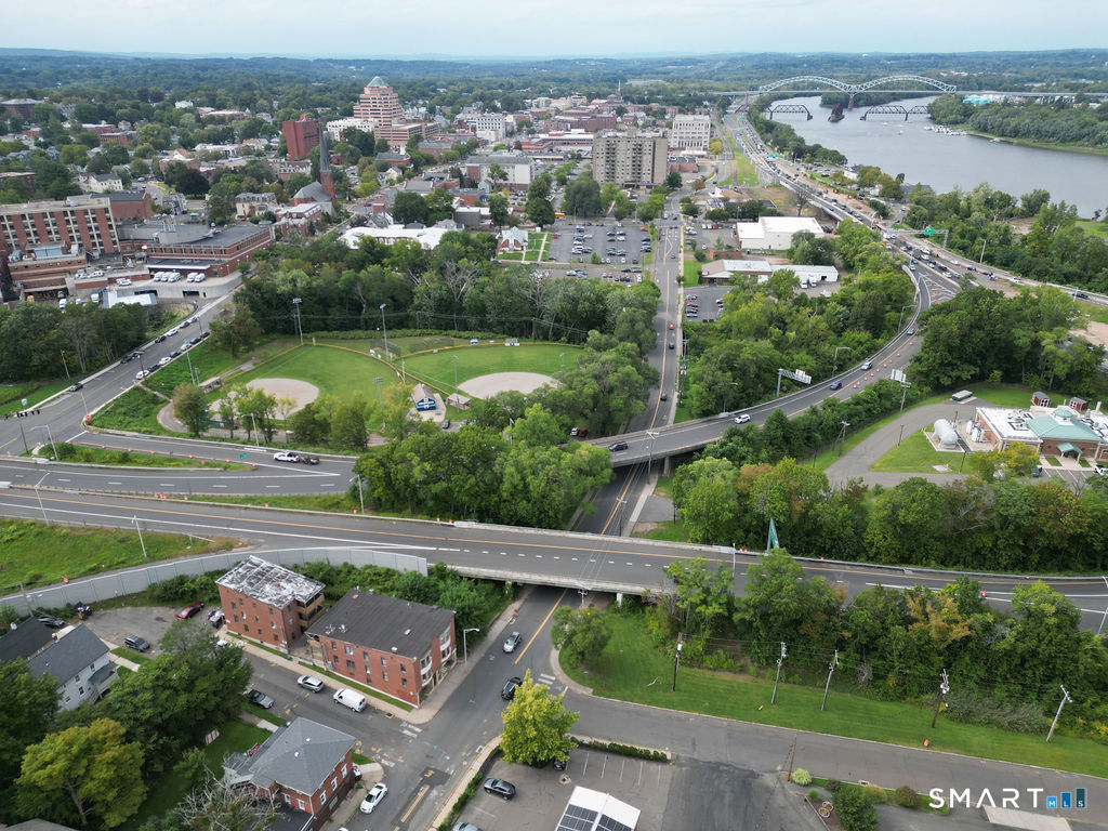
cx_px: 554
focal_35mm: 24
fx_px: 768
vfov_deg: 56.8
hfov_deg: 71.6
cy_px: 416
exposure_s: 1/1500
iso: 150
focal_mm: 6.72
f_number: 1.7
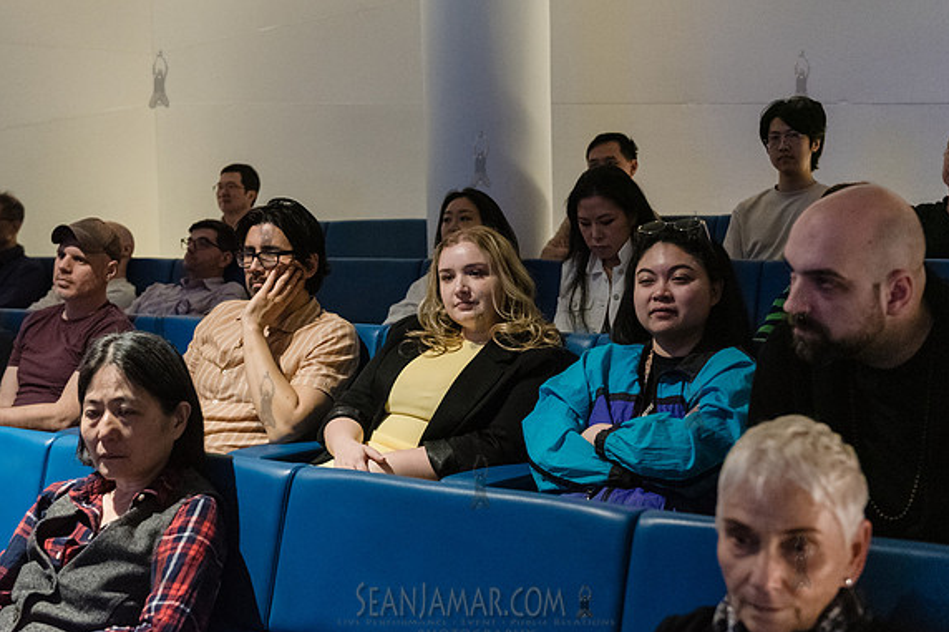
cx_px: 444
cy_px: 316
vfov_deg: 24.6
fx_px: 1449
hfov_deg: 36.2
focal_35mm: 55
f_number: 3.5
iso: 6400
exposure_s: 1/160
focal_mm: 48
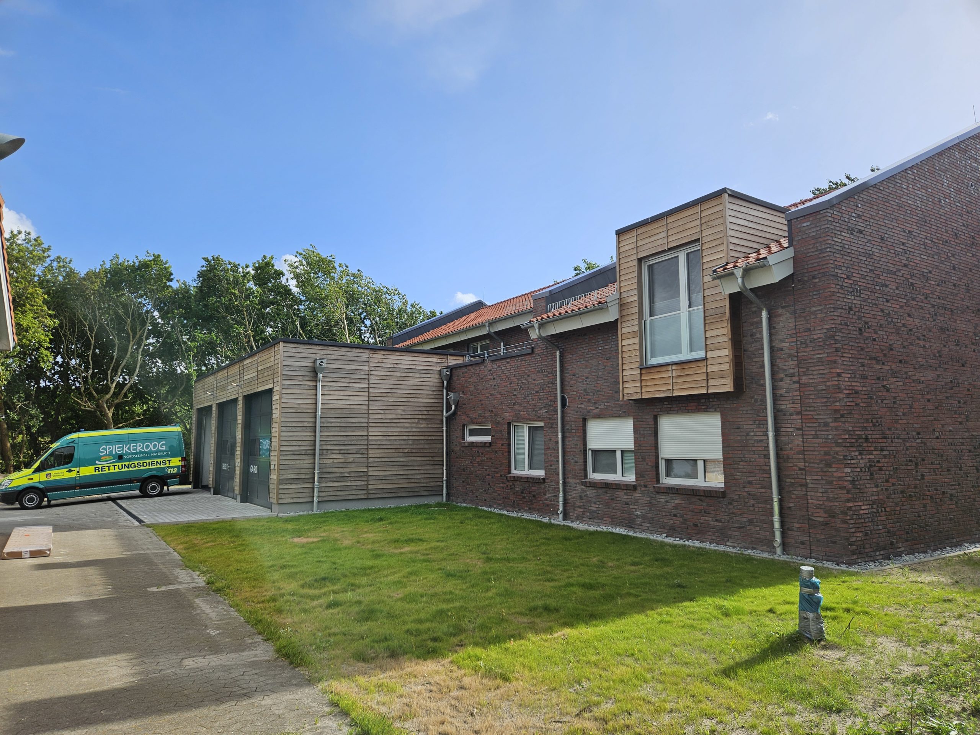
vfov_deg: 58.9
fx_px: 651
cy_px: 368
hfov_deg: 73.9
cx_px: 490
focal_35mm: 23
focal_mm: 5.4
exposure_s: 1/1874
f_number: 1.8
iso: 25
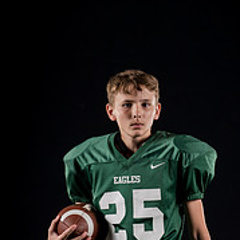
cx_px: 165
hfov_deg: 8.4
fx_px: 1639
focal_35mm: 209
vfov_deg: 8.3
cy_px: 286
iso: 200
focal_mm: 98
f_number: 4
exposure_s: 1/160
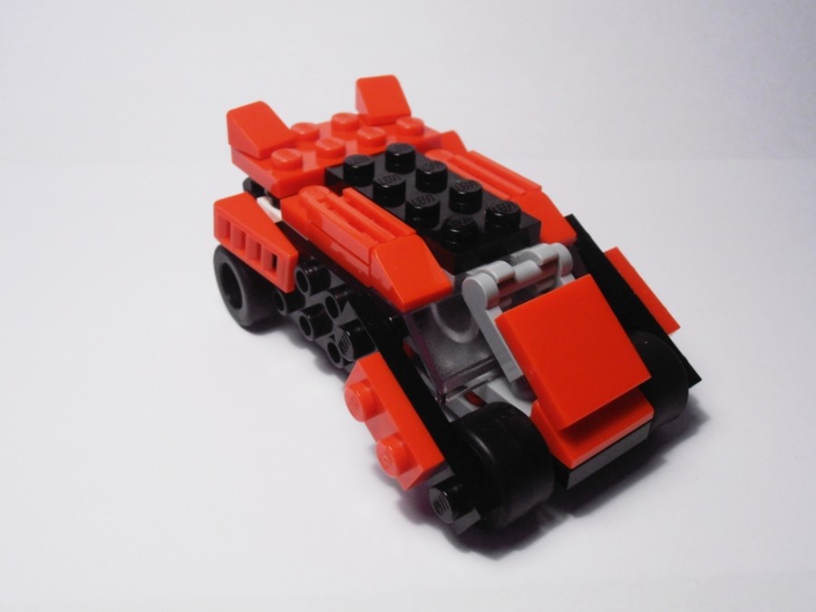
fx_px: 872
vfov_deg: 38.7
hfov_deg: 50.1
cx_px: 408
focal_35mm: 37
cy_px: 306
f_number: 3.9
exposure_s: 1/125
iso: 80
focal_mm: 6.61
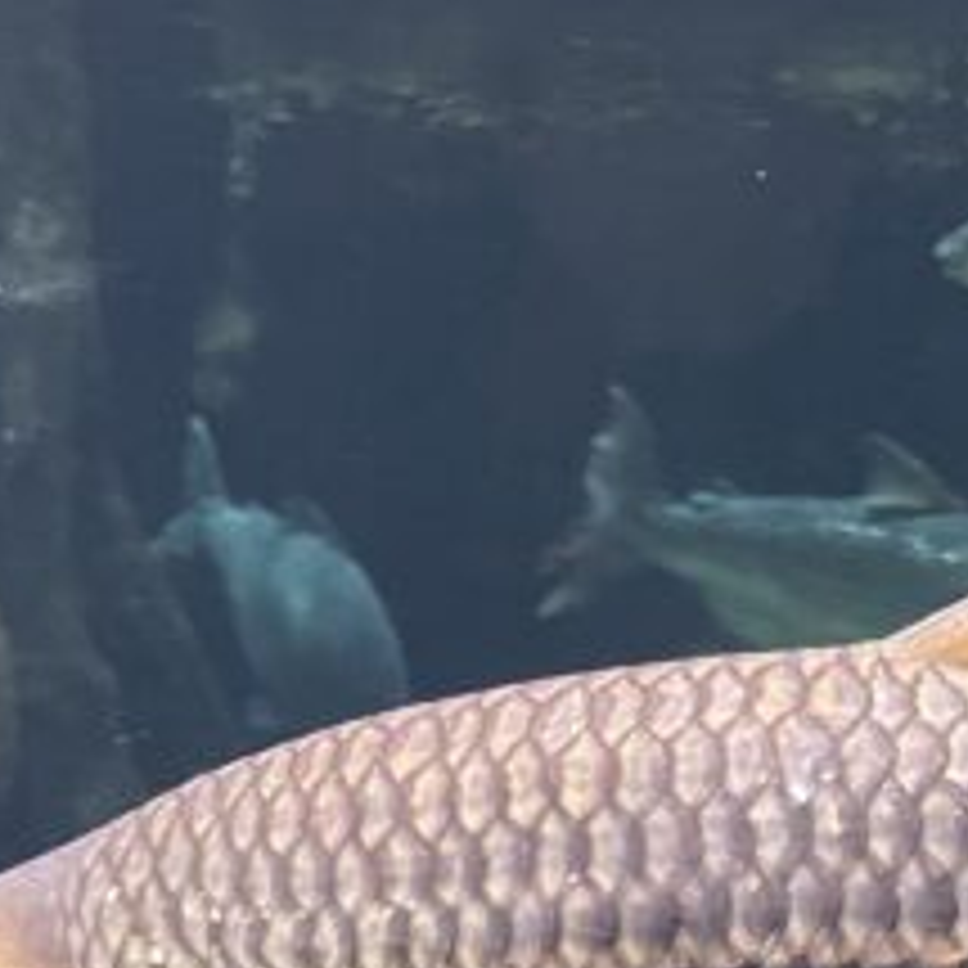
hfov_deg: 20.2
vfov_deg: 20.6
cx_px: 1058
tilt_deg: -11.1
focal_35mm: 82
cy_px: 927
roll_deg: +1.3
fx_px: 2594
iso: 500
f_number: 1.6
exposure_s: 1/40
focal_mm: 4.2
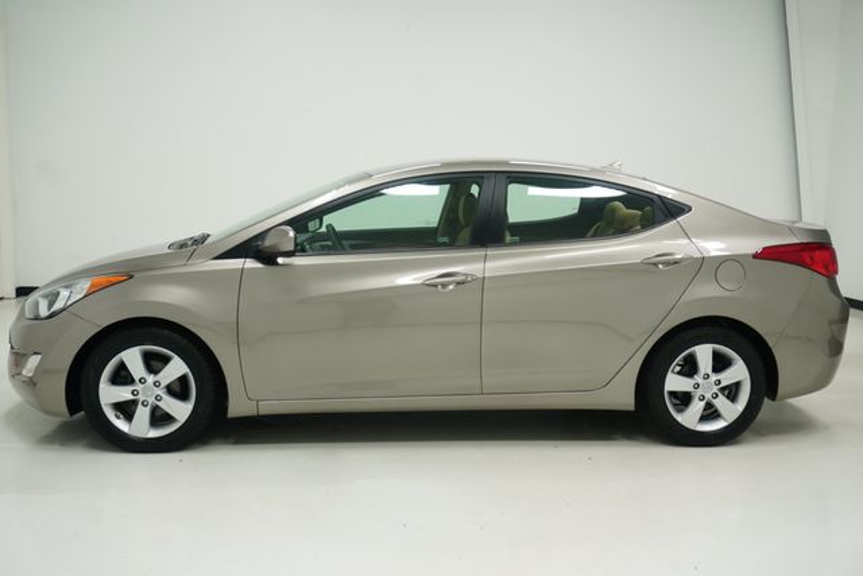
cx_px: 432
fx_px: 815
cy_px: 288
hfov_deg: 55.8
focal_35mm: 34
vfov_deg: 38.9
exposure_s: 1/200
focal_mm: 23
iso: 640
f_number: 5.6
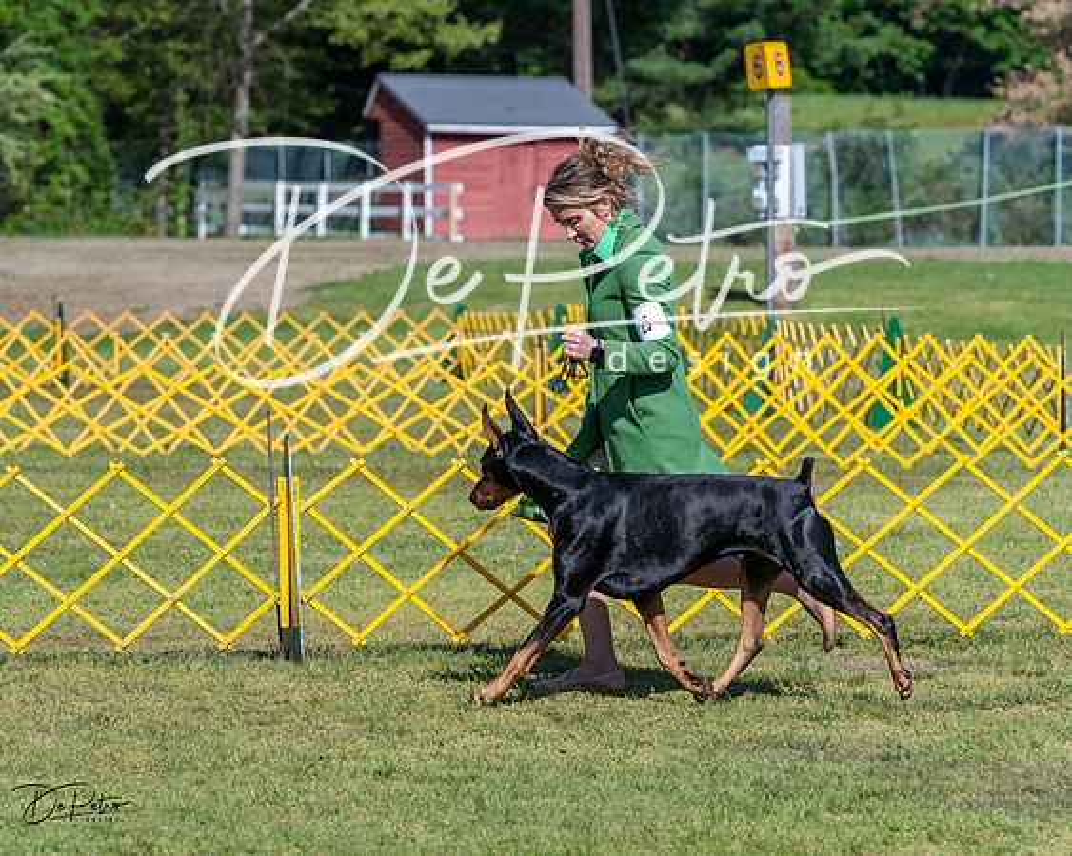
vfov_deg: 7.9
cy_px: 428
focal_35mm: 196
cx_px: 536
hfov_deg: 9.9
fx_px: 6215
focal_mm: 174
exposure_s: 1/2000
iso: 320
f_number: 6.3
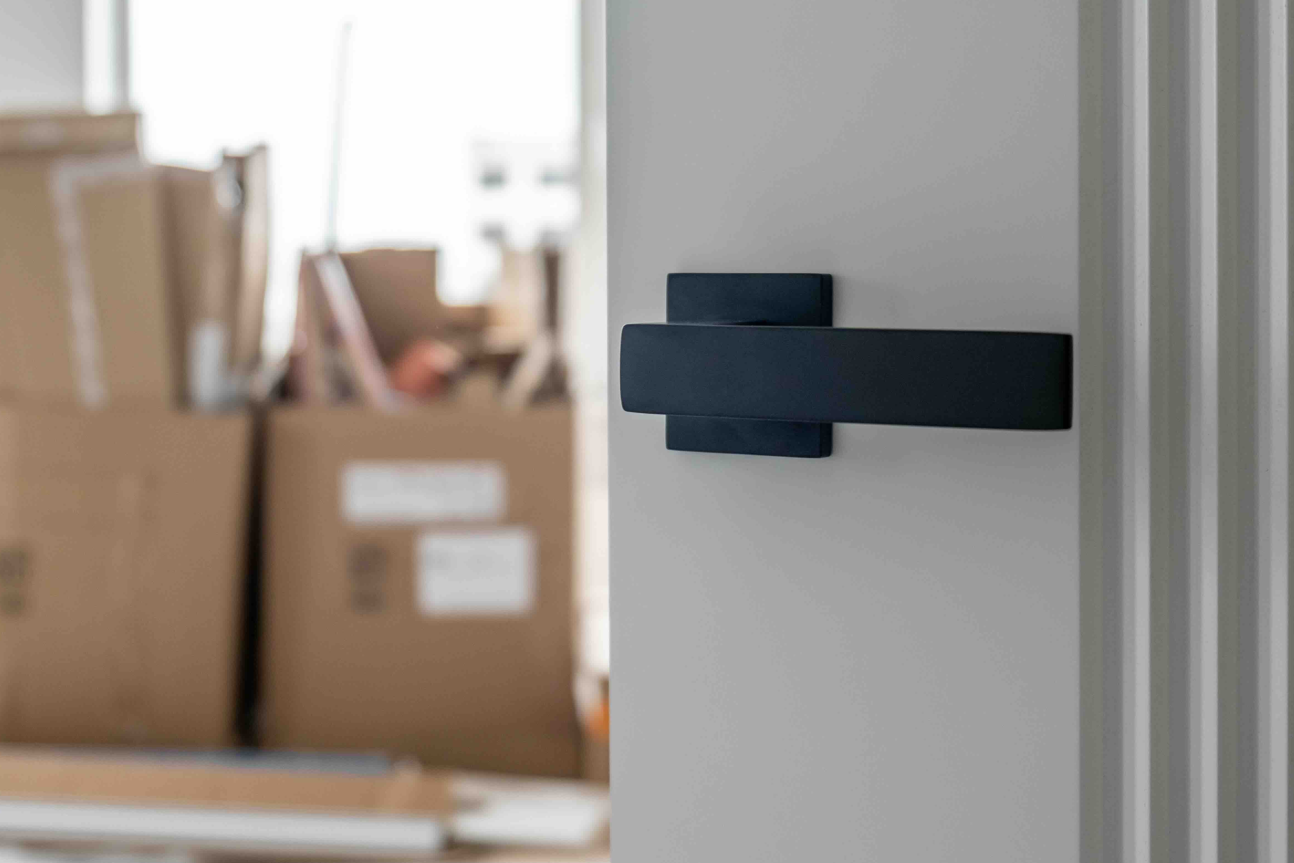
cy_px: 318
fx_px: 2013
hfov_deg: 35.6
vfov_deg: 24.1
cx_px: 594
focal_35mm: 56
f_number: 3.2
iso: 400
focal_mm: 27.7
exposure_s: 1/125
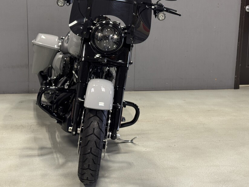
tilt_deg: -11.5
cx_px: 99
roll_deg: -0.6
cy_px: 71
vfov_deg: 23.6
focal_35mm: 62
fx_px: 446
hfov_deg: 31.1
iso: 160
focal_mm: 6.76
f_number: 1.78
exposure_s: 1/60
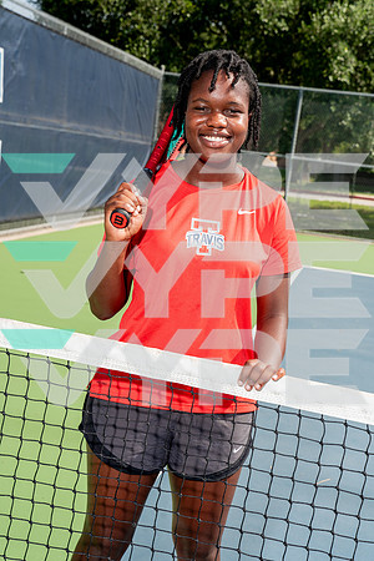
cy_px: 280
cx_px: 187
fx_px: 951
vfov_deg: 32.9
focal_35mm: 61
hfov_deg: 22.3
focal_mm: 61
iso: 100
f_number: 8
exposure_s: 1/250
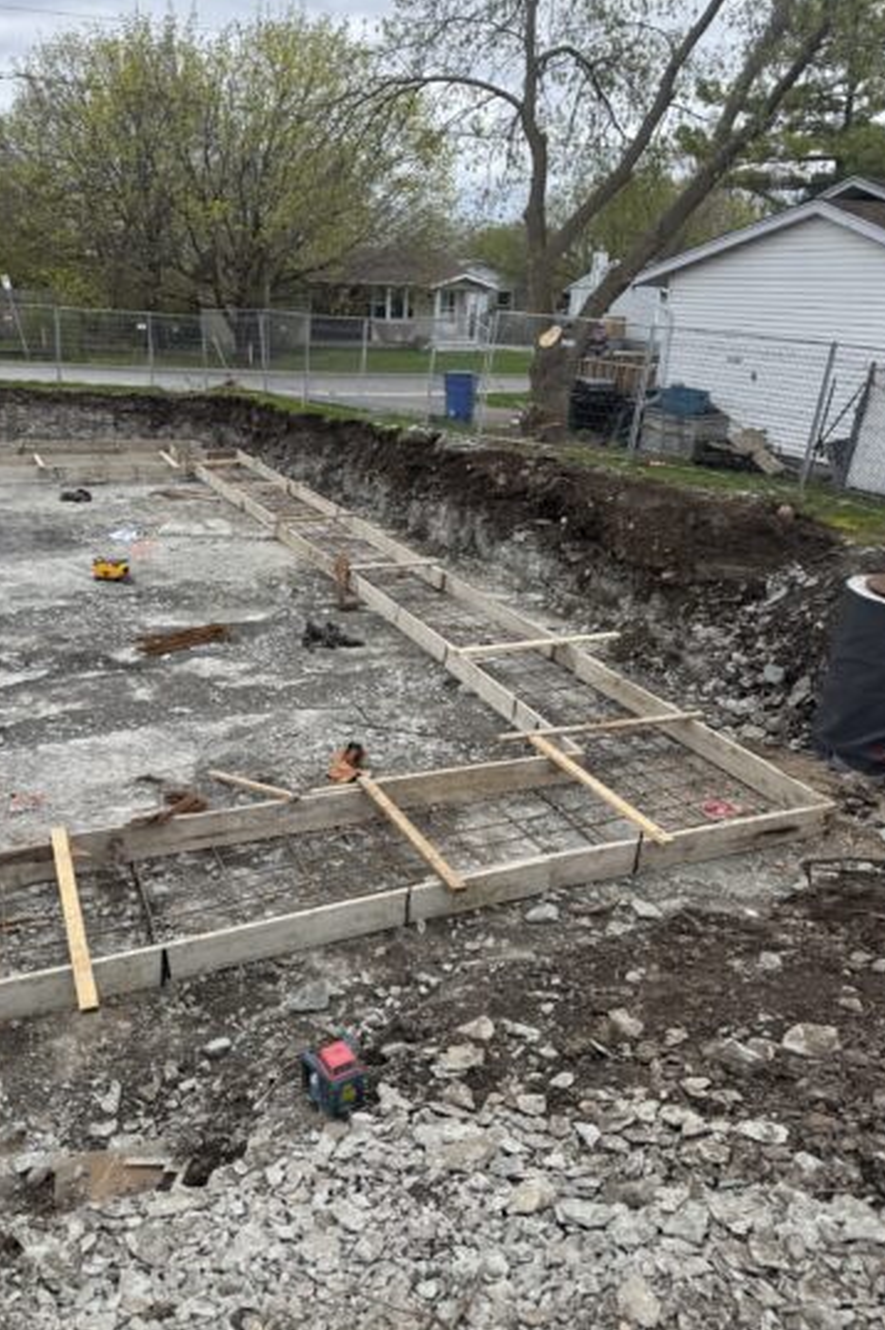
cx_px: 373
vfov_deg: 69.4
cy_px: 645
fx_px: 960
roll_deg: -1.3
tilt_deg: -20.4
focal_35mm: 26
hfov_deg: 49.3
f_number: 1.78
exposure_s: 1/2331
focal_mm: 6.76
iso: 80
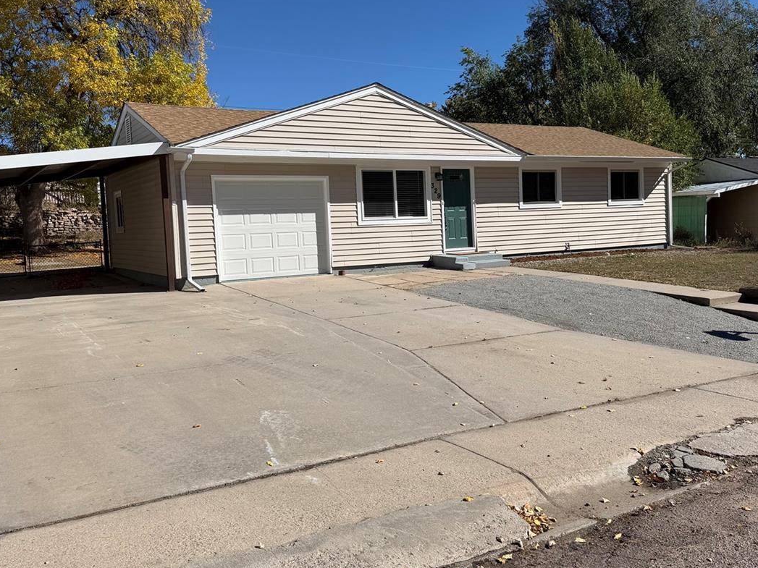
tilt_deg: -2.2
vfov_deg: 42.9
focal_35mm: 33
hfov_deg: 55.1
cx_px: 445
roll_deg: +2.2
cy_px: 260
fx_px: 723
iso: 80
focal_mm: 6.76
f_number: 1.78
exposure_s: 1/8130
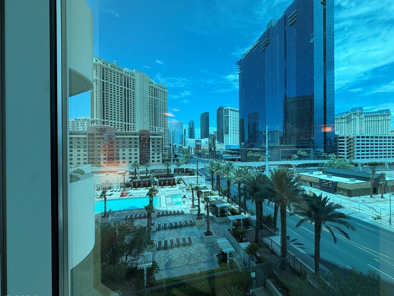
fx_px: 171
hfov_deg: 98.1
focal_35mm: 15
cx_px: 204
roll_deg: +1.5
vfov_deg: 81.7
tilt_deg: -0.2
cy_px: 147
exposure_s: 1/120
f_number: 2.2
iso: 40
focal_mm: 2.22
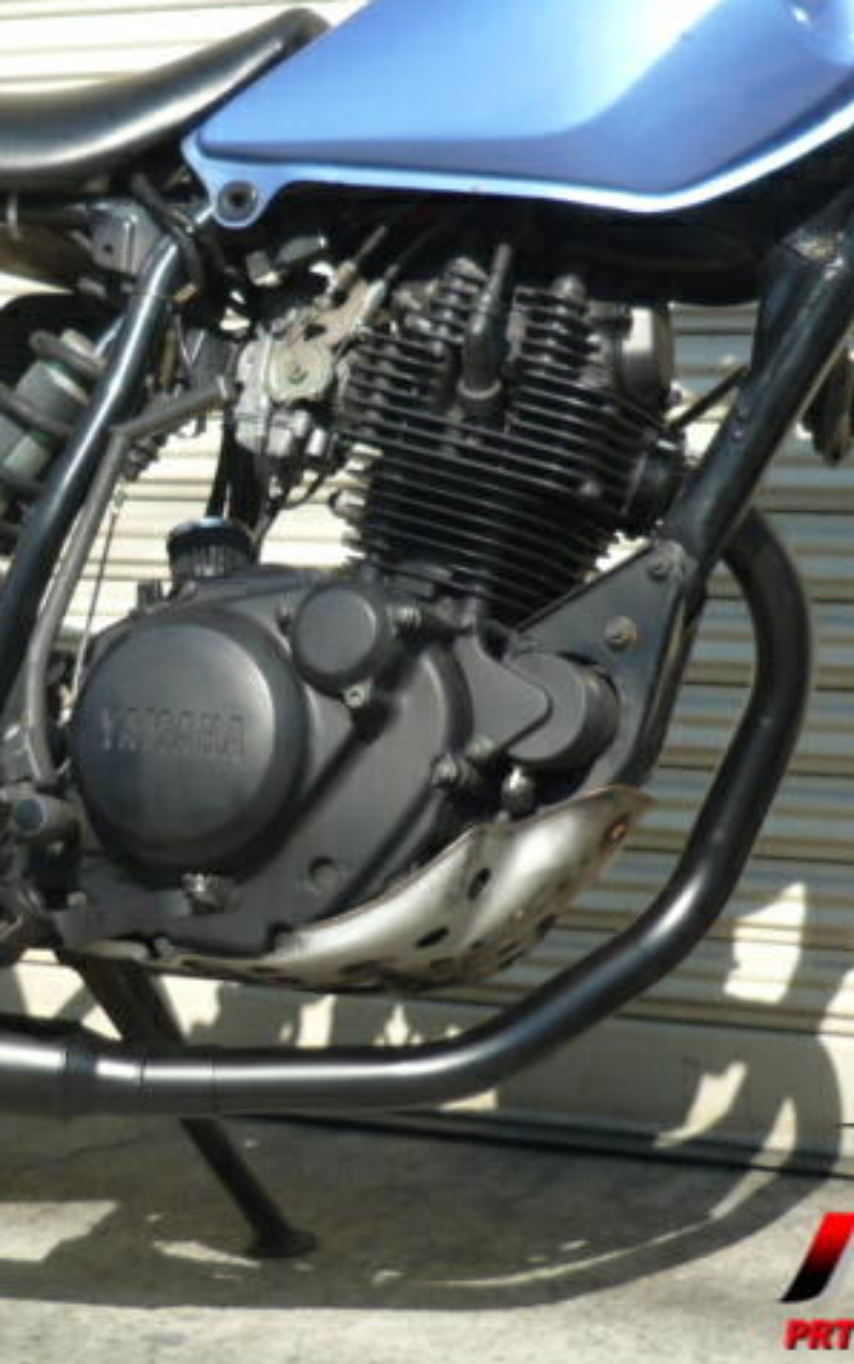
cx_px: 201
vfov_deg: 22.1
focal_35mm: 94
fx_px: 3496
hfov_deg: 13.9
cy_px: 685
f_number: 3
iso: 100
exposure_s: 1/800
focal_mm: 6.8
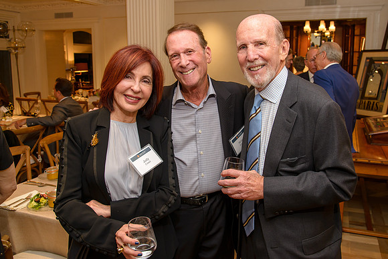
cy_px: 118
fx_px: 365
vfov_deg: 39.0
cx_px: 205
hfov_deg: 55.9
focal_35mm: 34
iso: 800
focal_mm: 31
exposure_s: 1/30
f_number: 5.6
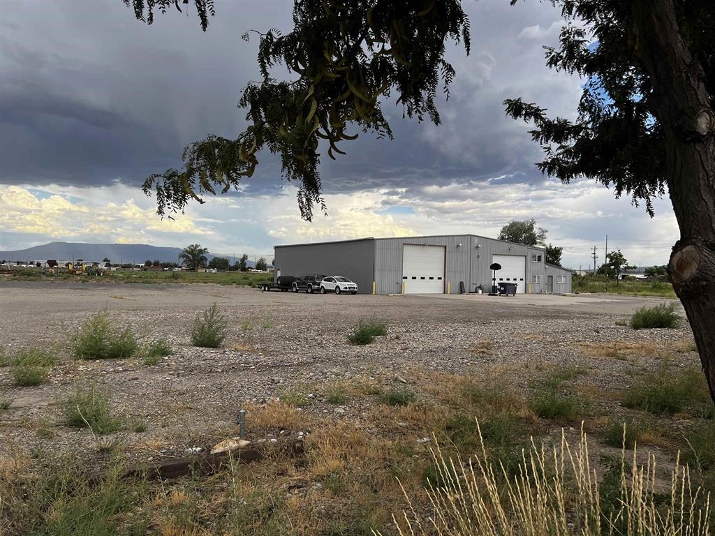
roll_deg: -0.2
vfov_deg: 53.1
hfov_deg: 67.3
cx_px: 358
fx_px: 537
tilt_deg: -0.2
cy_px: 268
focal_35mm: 26
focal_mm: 5.7
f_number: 1.5
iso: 50
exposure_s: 1/1224
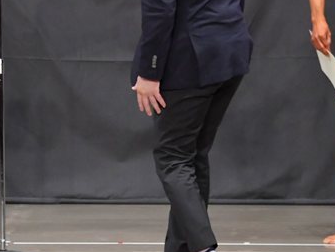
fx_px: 4670
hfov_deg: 4.1
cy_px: 89
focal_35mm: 482
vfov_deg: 3.1
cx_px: 32
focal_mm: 145
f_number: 5.6
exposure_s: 1/400
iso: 6400
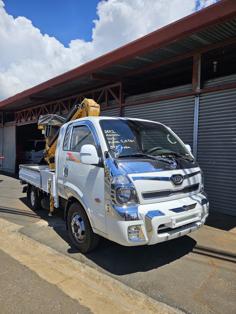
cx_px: 118
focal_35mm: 23
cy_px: 157
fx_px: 209
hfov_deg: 58.9
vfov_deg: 73.9
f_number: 1.8
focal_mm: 5.4
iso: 25
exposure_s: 1/2443
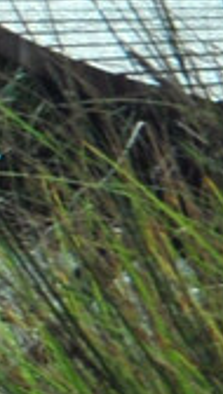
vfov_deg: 2.6
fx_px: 8795
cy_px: -258
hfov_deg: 1.4
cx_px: -937
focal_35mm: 840
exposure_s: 1/80
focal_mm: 50
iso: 200
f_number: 16
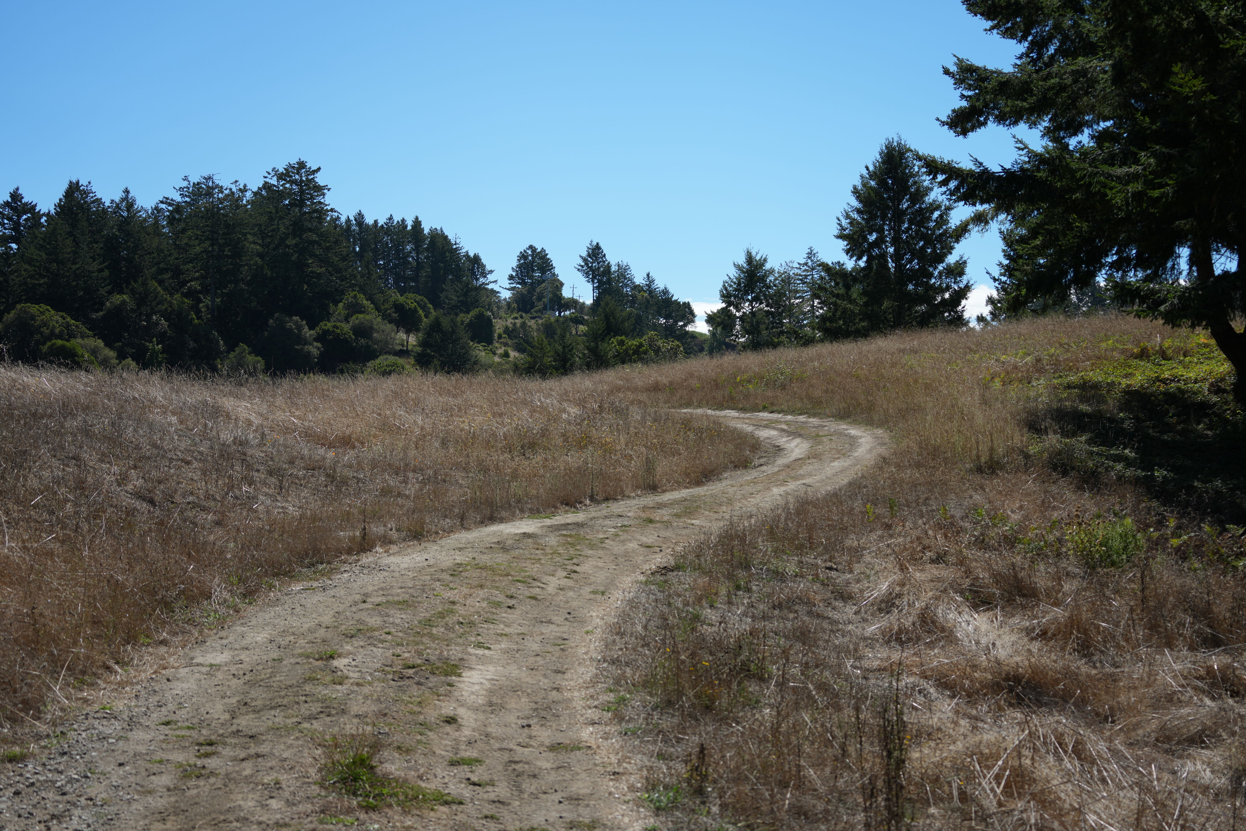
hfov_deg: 38.2
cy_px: 416
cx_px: 623
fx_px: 1800
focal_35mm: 52
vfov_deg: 26.0
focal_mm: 52
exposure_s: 1/640
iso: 100
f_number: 5
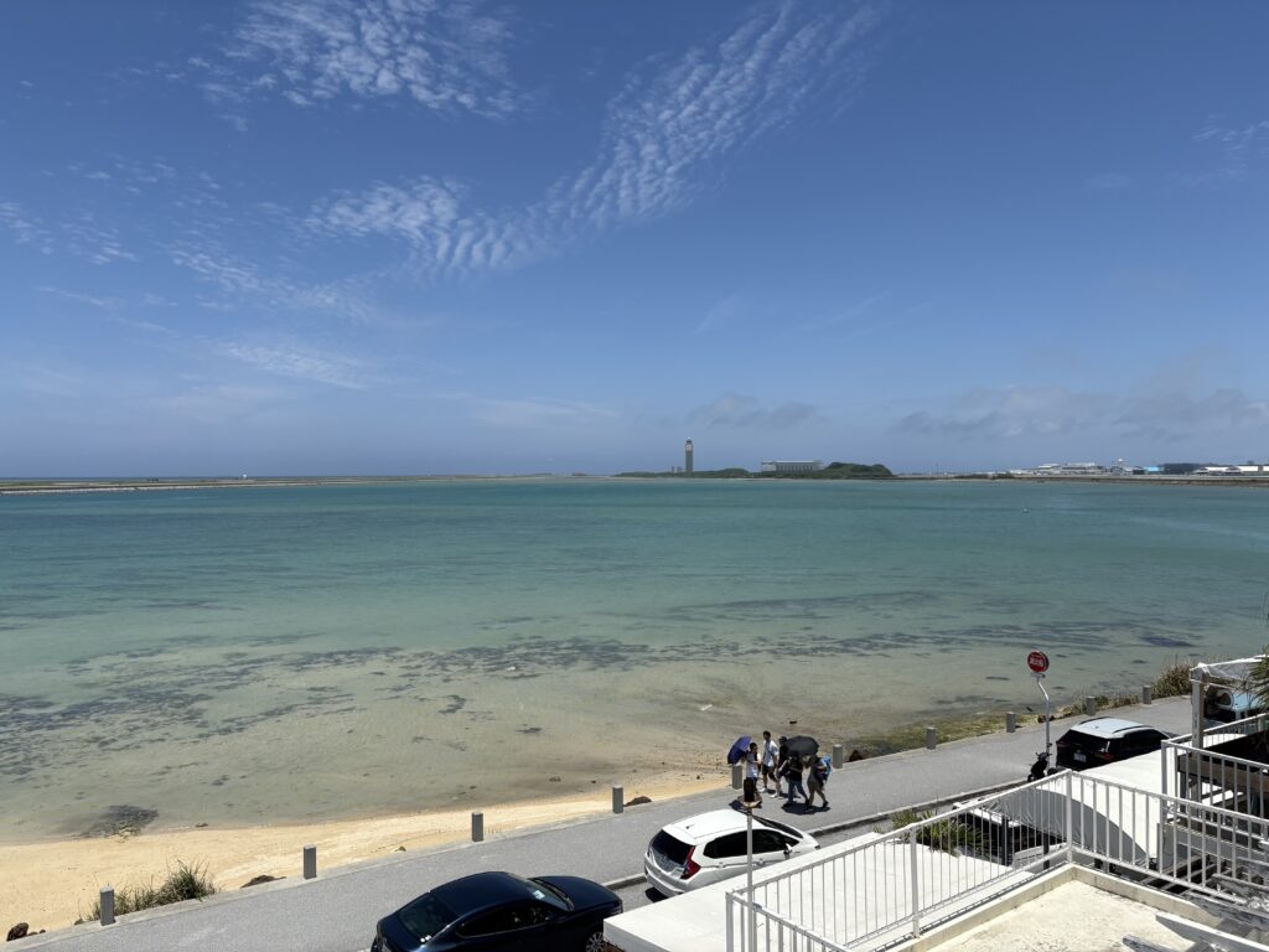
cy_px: 476
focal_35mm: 26
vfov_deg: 53.1
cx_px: 634
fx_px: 953
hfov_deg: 67.3
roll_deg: +1.5
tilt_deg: +0.8
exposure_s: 1/6993
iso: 50
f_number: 1.6
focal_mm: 5.96
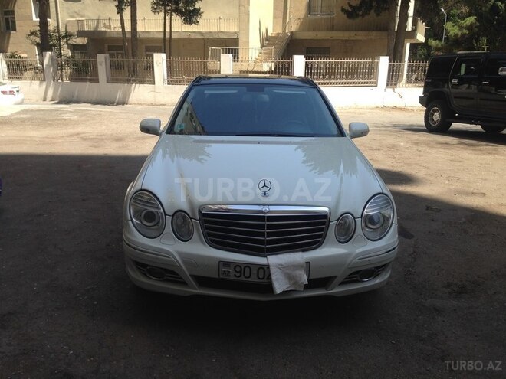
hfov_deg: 55.4
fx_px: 482
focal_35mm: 33
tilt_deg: -16.3
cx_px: 253
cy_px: 190
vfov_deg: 42.9
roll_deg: -0.6
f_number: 2.4
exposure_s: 1/704
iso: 50
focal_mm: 4.12
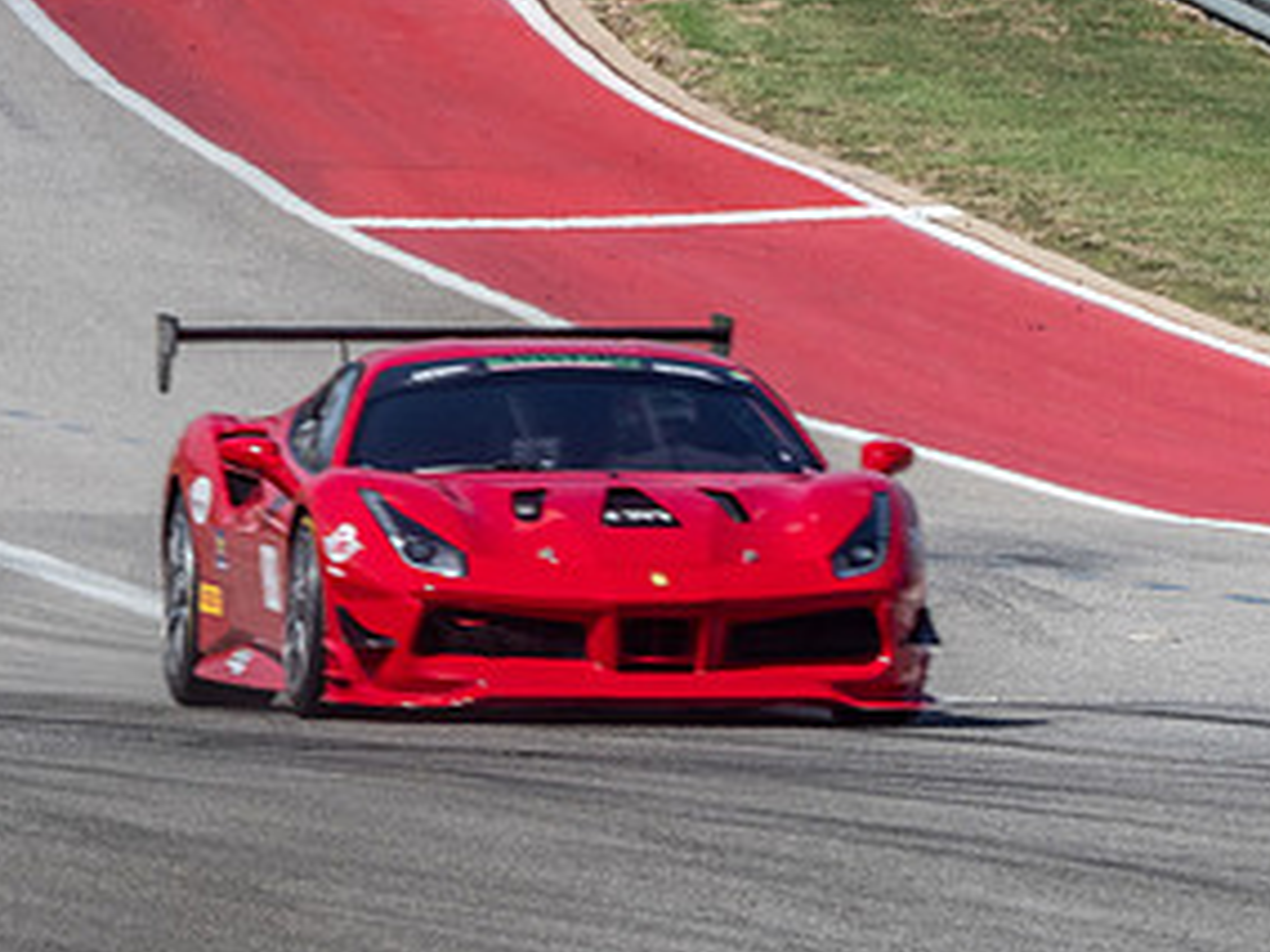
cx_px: 121
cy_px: 417
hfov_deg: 1.5
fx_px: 48208
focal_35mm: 1314
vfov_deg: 1.1
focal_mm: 300
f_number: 16
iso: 200
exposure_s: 1/250
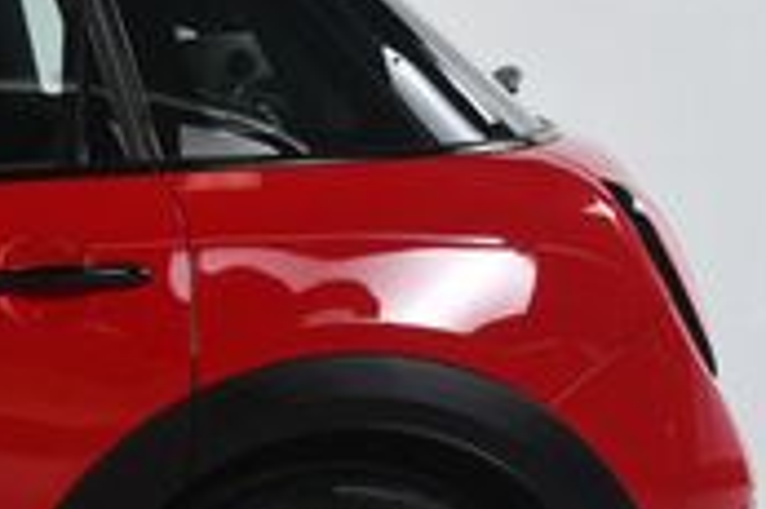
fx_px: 3061
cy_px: 425
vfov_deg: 9.5
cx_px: -553
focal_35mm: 144
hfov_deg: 13.1
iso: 100
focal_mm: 26
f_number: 11
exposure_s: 1/160
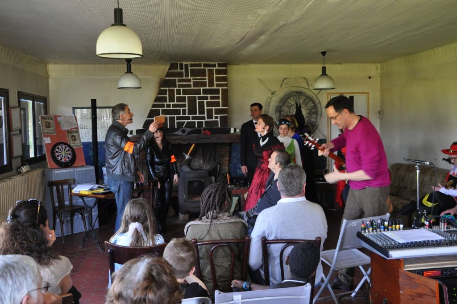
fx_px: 494
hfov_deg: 49.6
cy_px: 152
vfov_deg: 34.1
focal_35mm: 39
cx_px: 228
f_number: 4
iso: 800
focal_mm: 26
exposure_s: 1/60
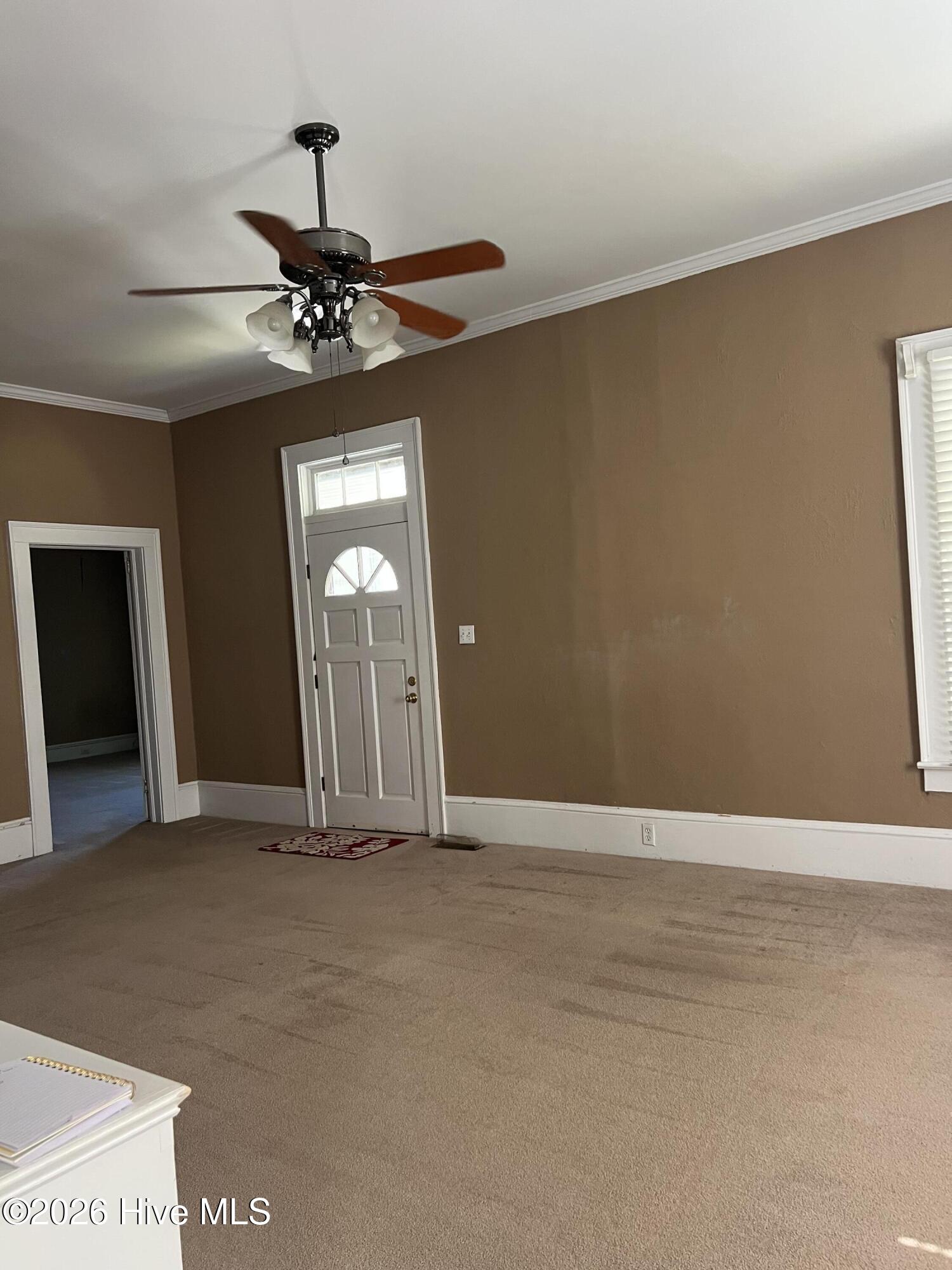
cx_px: 476
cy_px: 635
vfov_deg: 67.3
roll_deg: +3.3
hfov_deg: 53.1
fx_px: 953
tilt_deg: +0.0
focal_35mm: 26
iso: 125
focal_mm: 5.7
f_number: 1.5
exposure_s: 1/99
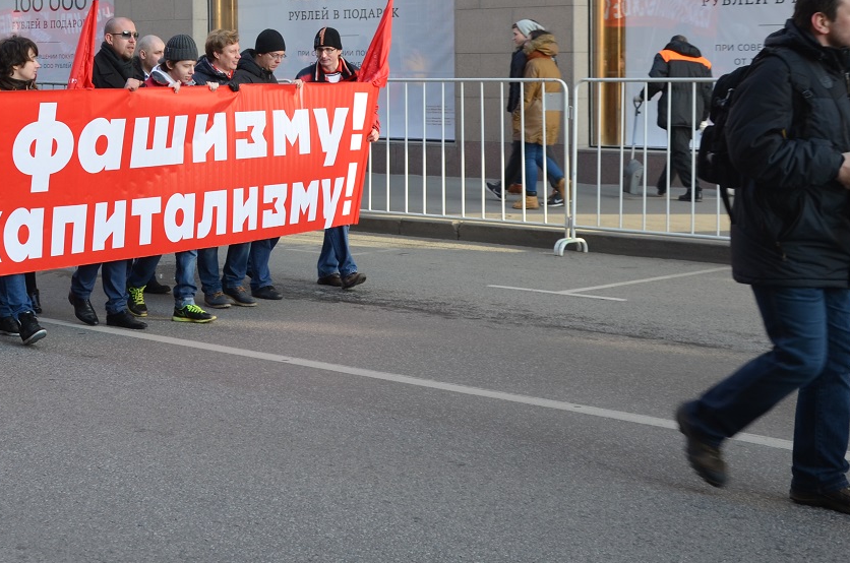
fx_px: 1626
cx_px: 151
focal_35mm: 69
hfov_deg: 28.6
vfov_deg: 19.4
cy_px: 87
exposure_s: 1/125
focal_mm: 26
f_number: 5.6
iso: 200
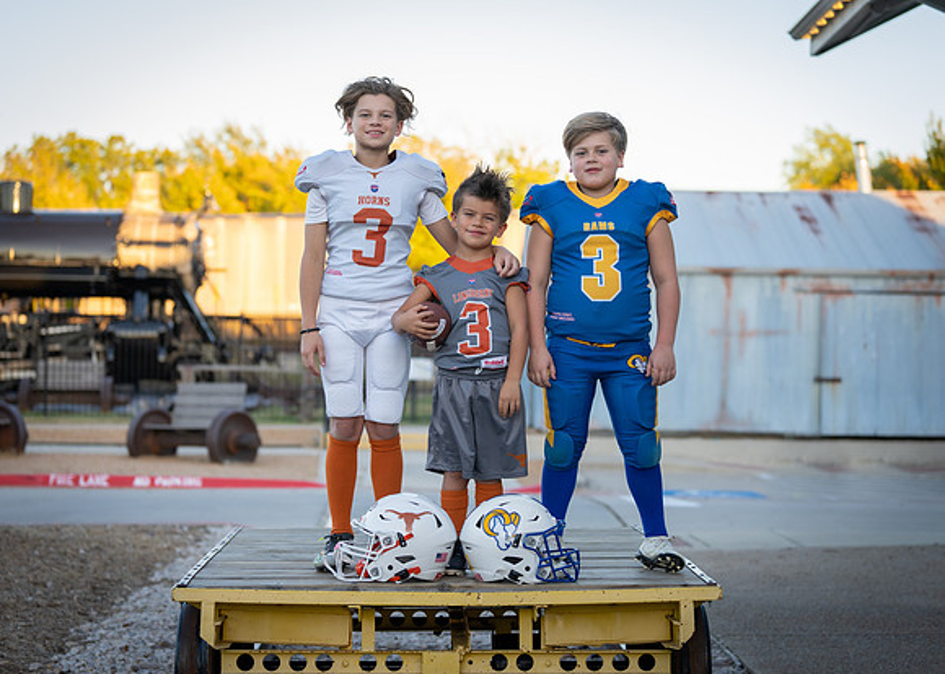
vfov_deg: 18.2
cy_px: 327
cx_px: 461
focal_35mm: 78
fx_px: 2102
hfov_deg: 25.3
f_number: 2.8
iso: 250
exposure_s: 1/320
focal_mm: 70
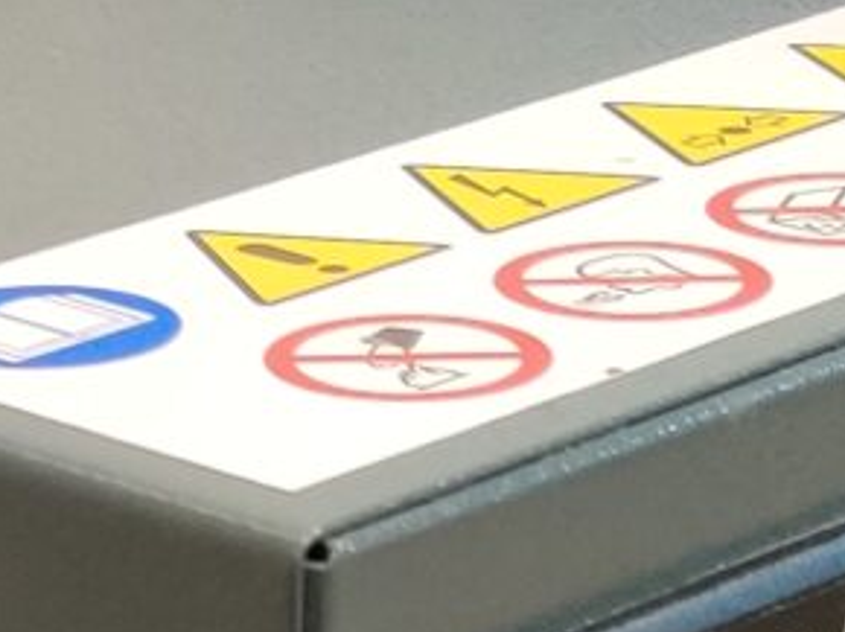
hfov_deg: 10.2
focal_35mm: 191
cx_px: -157
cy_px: 1625
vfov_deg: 7.2
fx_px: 4659
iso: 640
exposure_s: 1/33
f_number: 1.65
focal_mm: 4.75
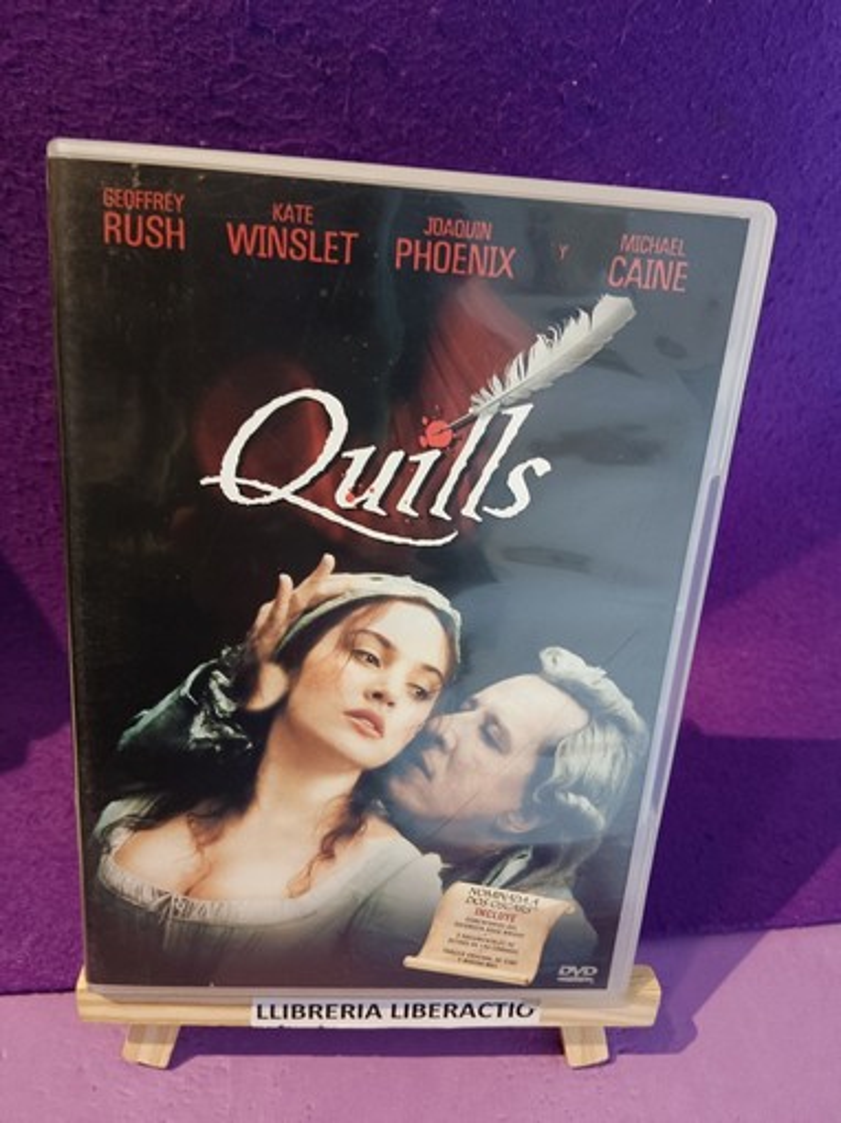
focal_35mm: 26
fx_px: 843
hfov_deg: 53.0
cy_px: 562
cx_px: 420
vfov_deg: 67.3
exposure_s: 1/50
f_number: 1.8
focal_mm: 3.96
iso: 1230
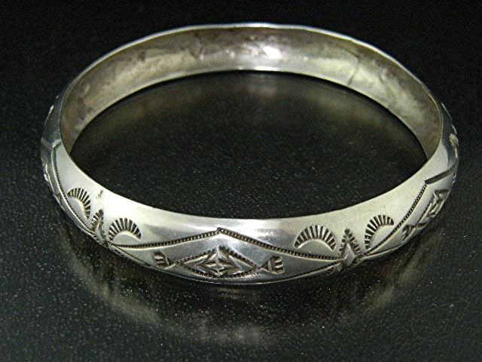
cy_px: 181
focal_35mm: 59
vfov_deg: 24.8
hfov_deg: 32.7
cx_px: 241
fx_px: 822
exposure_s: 1/30
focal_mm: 10.6
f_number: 8
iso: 571
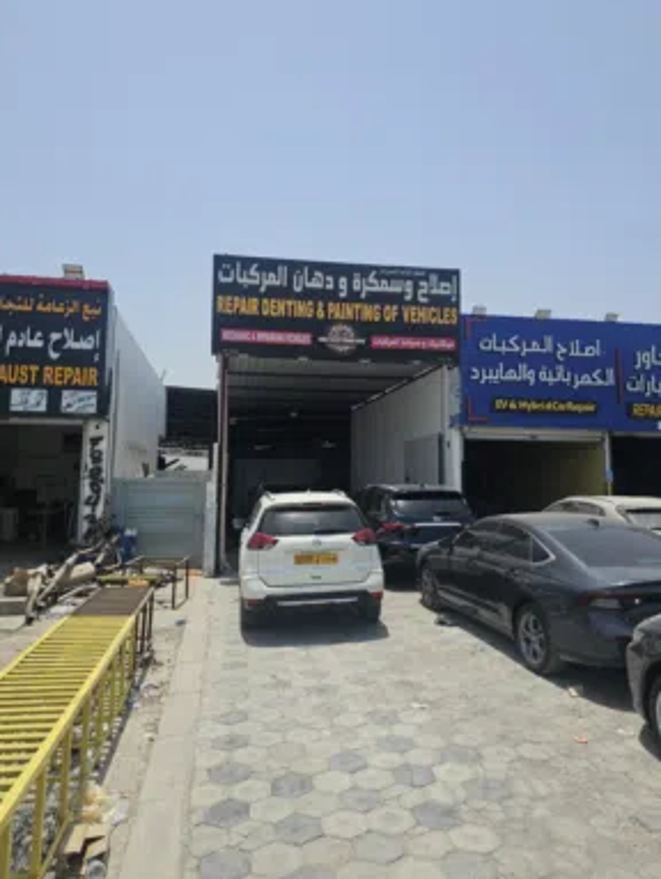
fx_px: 610
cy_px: 422
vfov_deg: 71.5
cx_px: 326
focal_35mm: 24
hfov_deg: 56.9
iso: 10
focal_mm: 6.3
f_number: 1.7
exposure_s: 1/1186
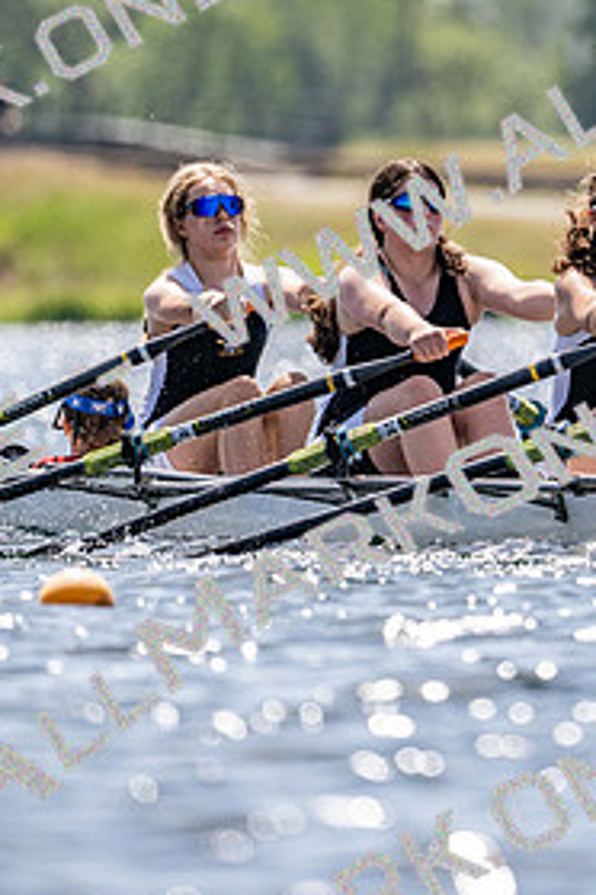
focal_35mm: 833
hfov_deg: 1.7
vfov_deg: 2.5
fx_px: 20685
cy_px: 358
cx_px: 583
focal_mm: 400
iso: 180
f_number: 4.5
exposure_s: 1/2500
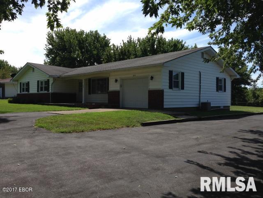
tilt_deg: +1.1
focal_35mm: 33
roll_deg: -1.0
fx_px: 251
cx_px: 132
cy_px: 99
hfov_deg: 55.4
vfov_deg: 42.9
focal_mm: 4.12
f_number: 2.4
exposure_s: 1/1355
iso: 50
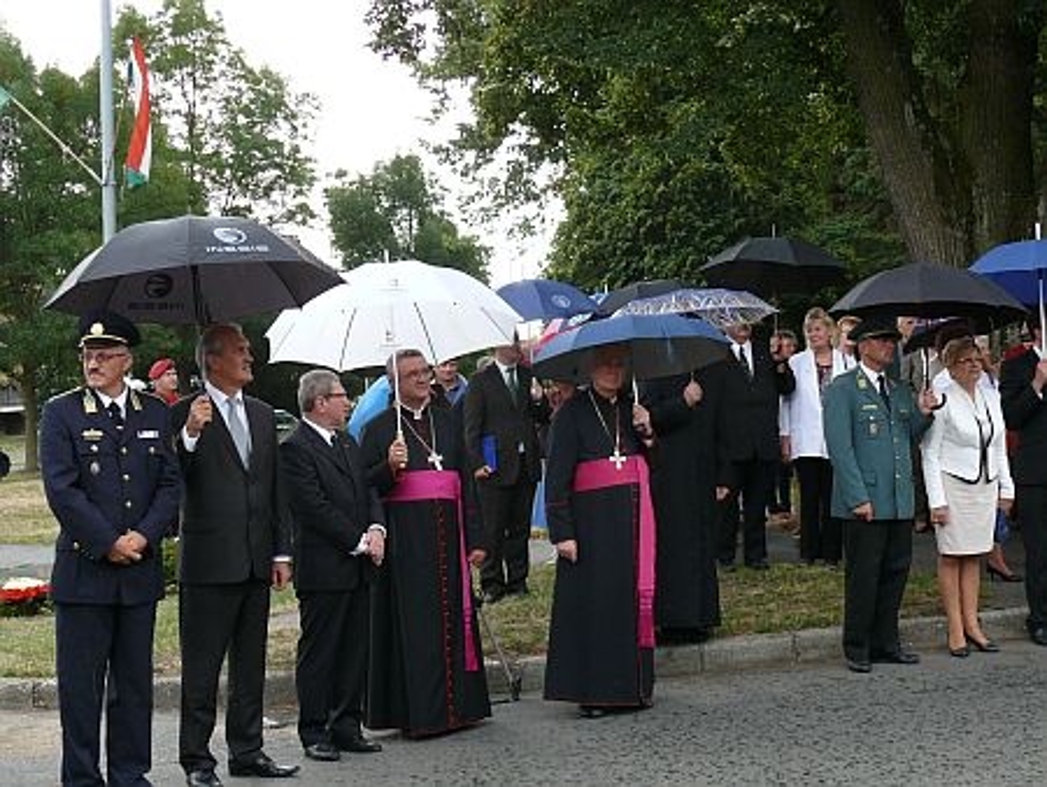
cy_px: 394
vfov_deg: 25.7
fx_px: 1725
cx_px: 524
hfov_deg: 33.8
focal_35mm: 57
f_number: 3.2
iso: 100
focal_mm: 9.9
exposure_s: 1/100
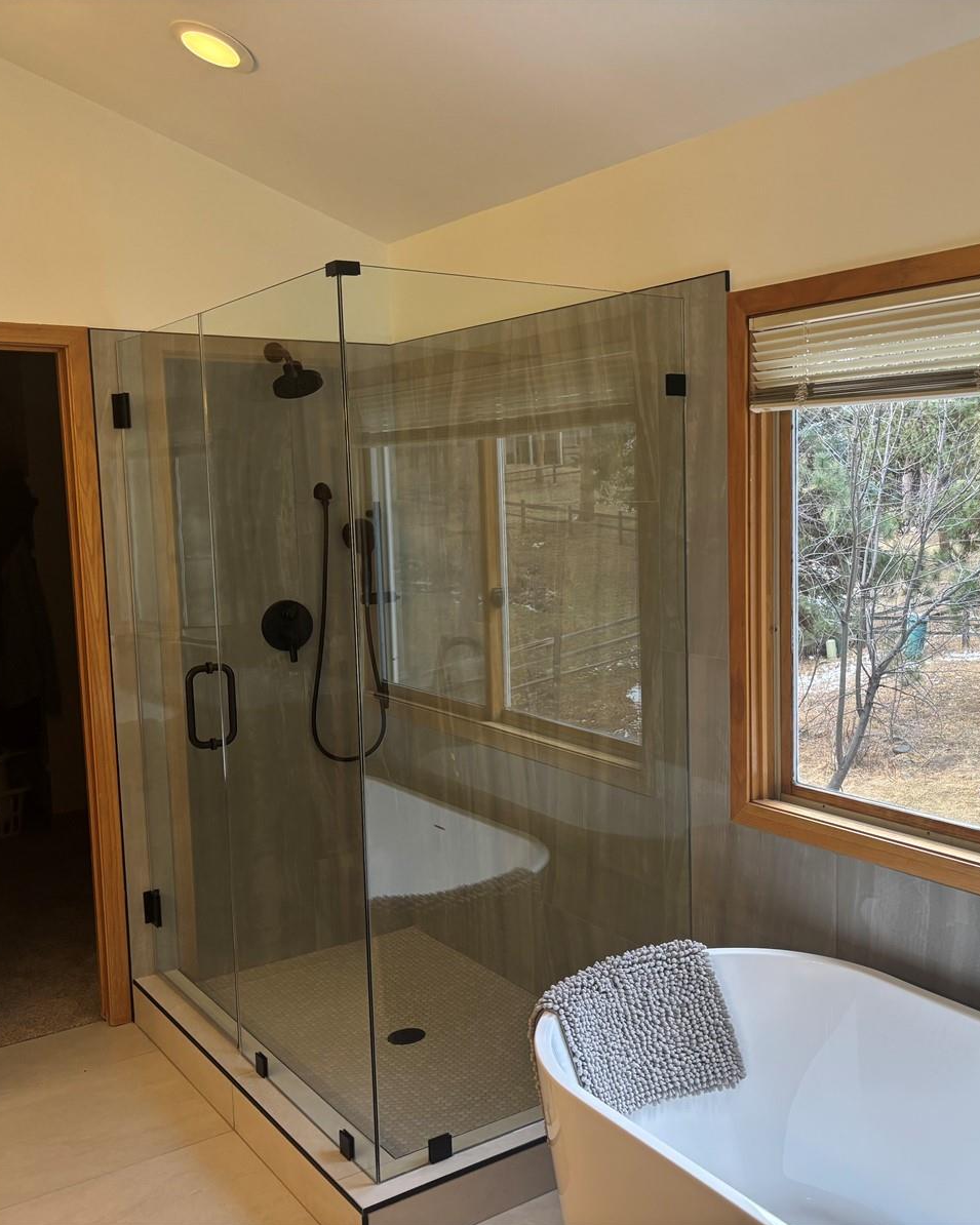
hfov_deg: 42.8
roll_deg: +0.7
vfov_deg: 52.8
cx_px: 642
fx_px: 1233
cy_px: 612
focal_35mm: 34
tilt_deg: -6.1
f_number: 1.6
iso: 100
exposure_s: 1/120
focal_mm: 5.96
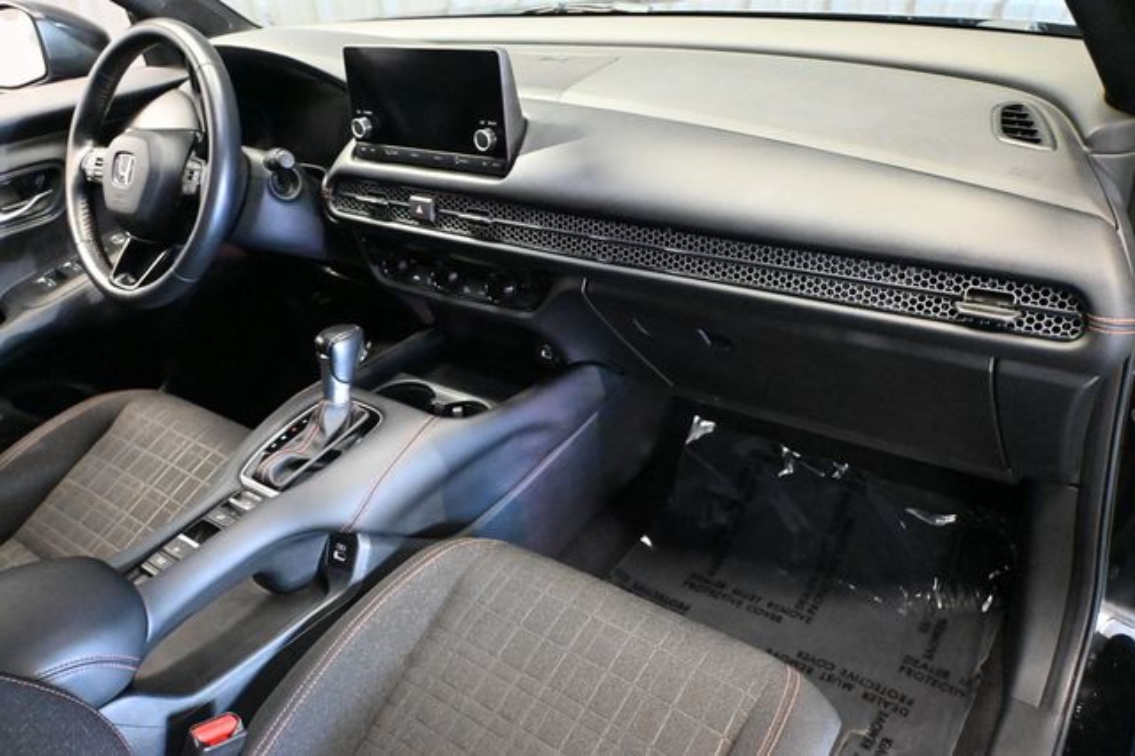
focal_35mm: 29
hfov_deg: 63.2
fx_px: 922
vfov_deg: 44.6
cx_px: 568
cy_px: 378
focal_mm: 19.5
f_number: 3.8
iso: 12800
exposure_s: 1/50
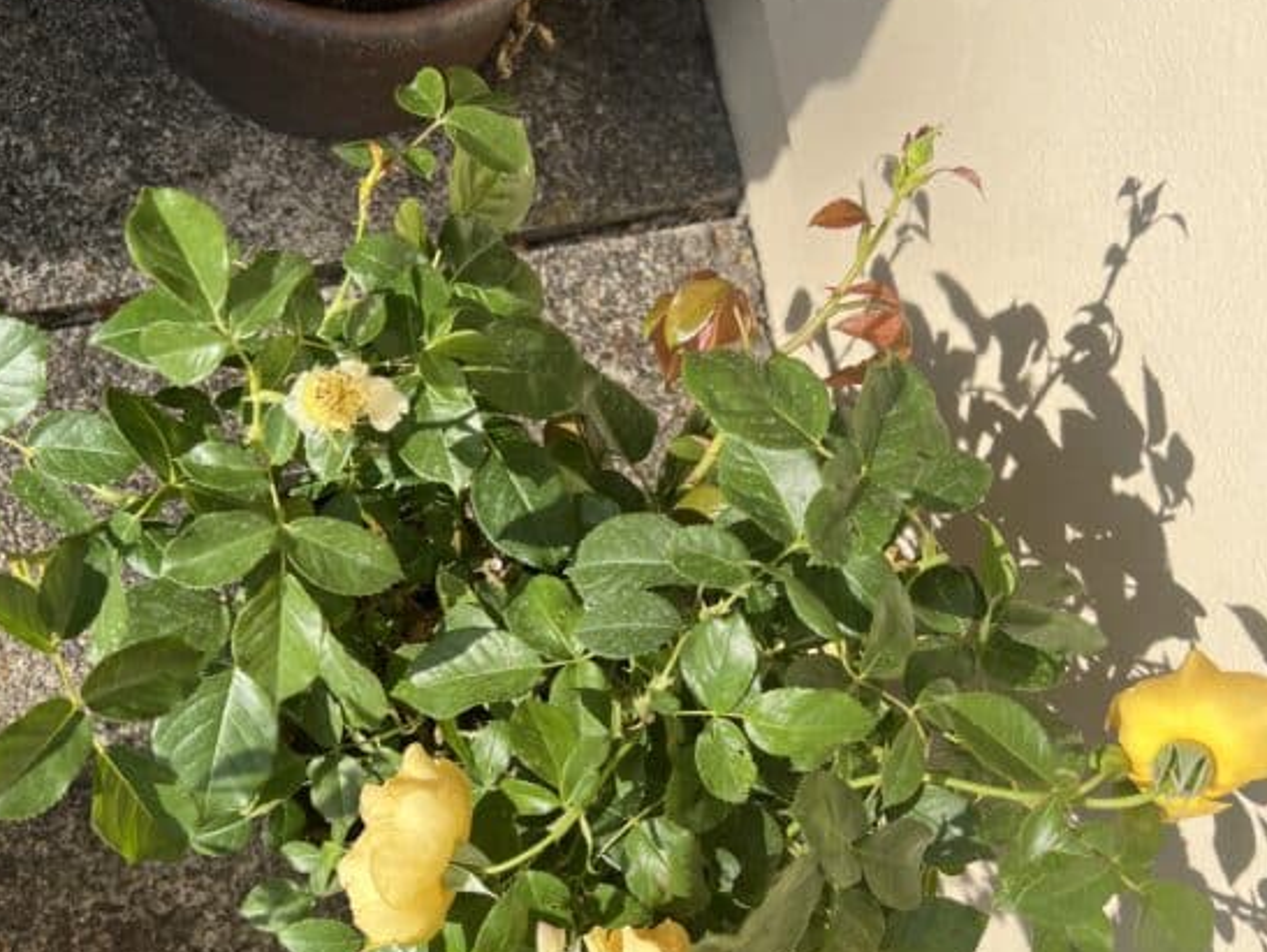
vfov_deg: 37.2
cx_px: 630
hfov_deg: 48.9
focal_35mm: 38
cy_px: 669
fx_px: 1392
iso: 50
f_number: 1.5
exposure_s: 1/2915
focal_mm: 5.7
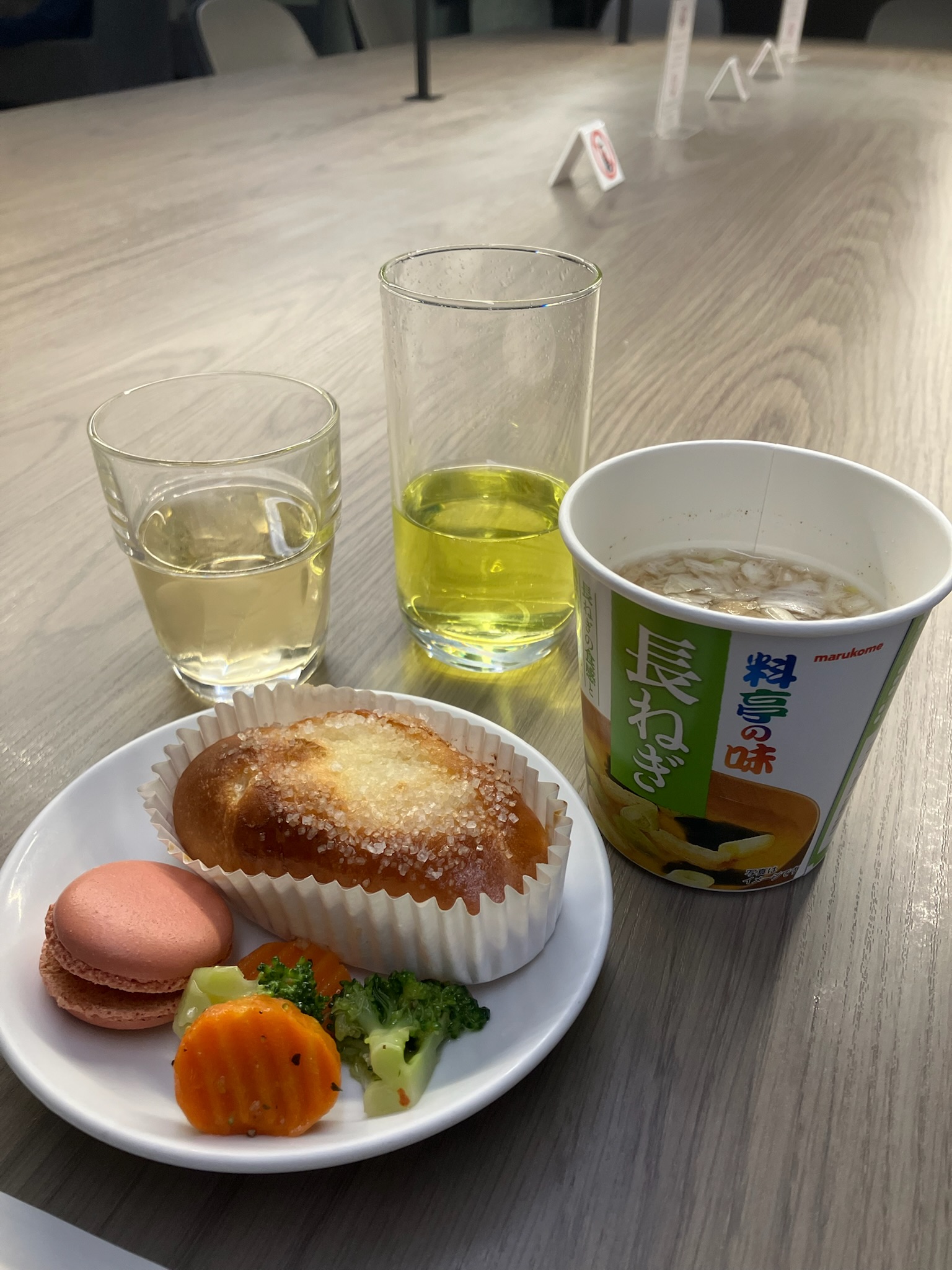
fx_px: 1027
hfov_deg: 49.7
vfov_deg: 63.4
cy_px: 635
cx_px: 476
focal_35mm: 28
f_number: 1.8
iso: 80
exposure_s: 1/100
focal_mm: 3.99
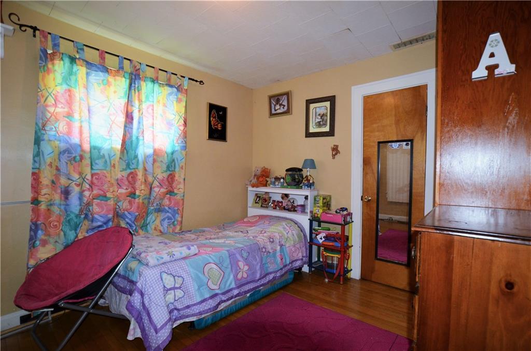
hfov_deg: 95.1
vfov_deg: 71.7
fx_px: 243
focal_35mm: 16
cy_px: 176
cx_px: 266
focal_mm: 11
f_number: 4.5
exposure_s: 1/60
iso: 800
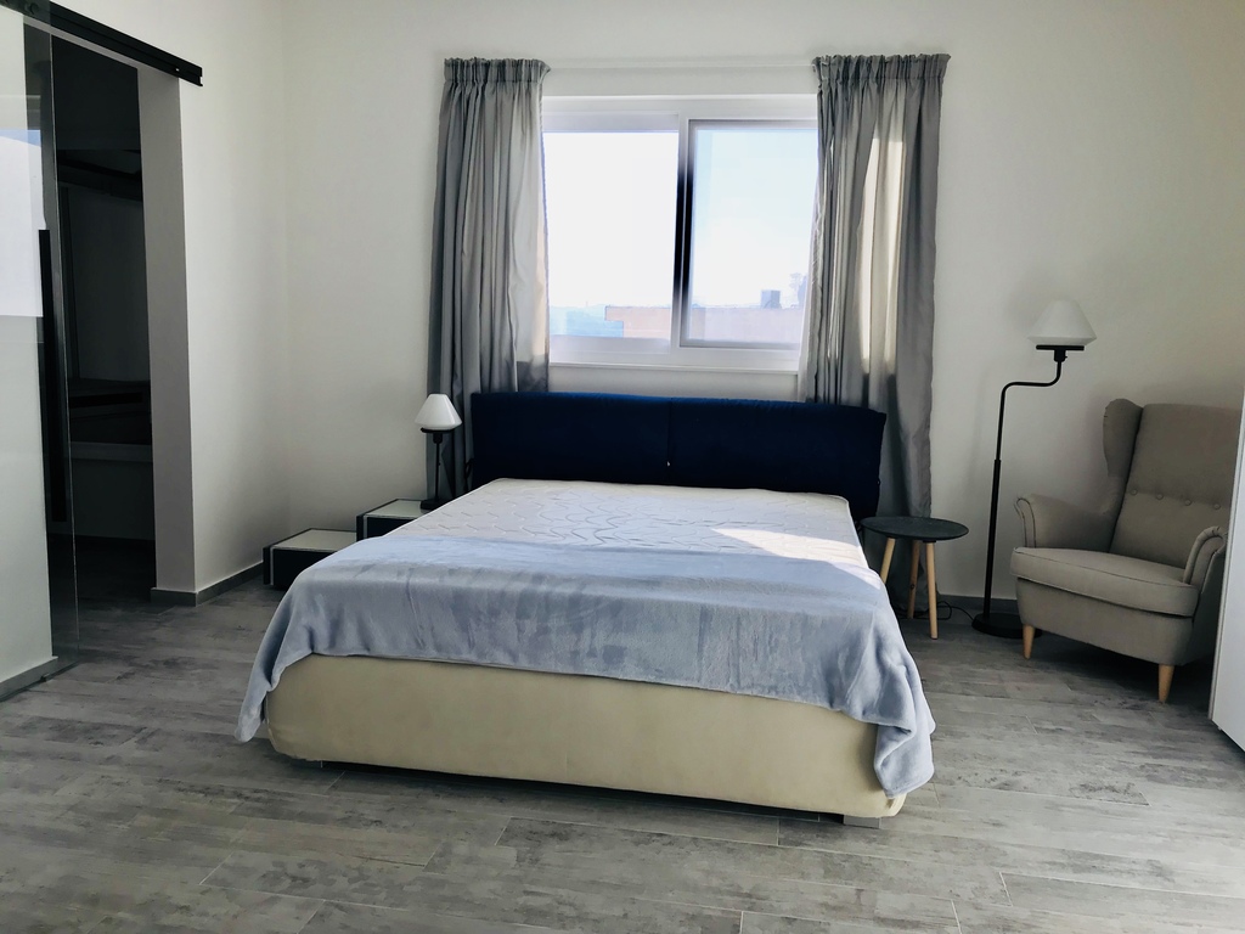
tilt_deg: -8.4
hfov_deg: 63.4
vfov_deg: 49.7
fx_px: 1007
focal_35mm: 28
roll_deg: -1.0
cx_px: 622
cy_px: 467
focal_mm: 3.99
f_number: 1.8
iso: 20
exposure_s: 1/342
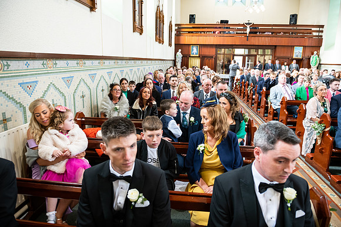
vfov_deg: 53.2
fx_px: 227
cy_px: 114
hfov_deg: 73.7
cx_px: 170
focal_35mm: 24
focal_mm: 24
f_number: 3.5
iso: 800
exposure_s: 1/60
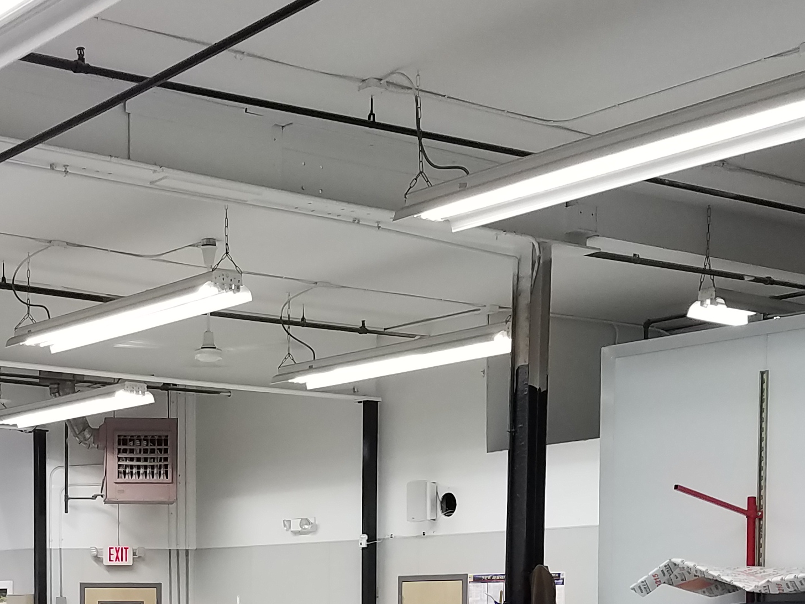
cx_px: 197
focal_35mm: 72
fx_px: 1674
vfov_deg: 19.7
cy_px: 627
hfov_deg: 26.7
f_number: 1.7
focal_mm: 4.2
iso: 64
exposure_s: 1/60
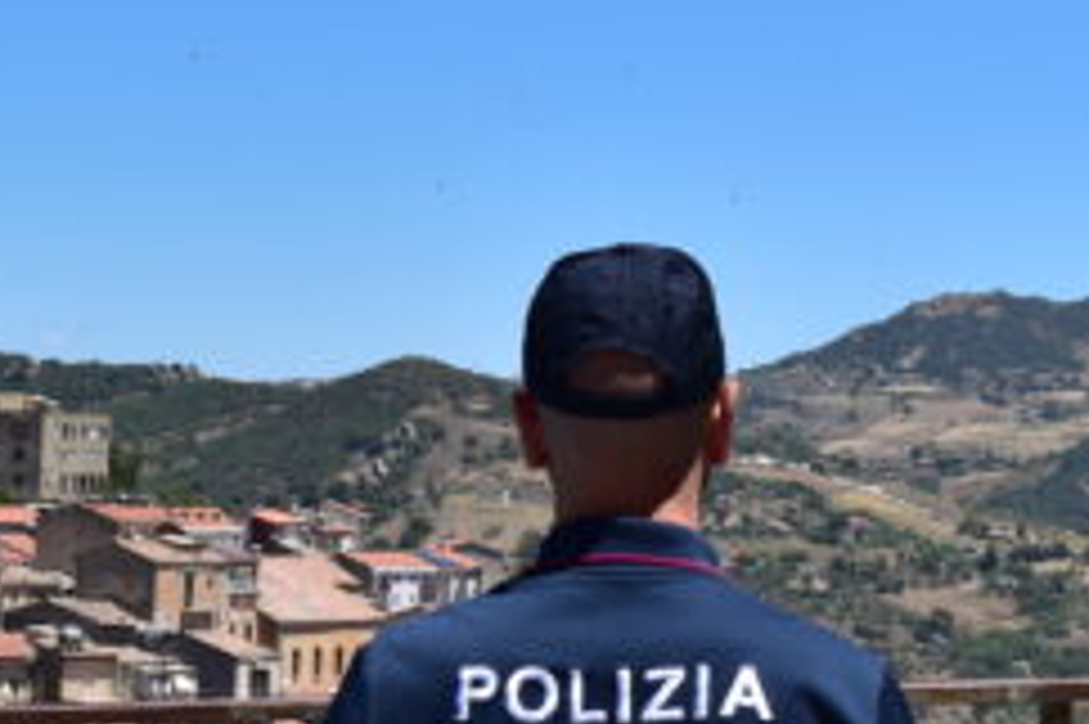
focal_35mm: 124
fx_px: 3748
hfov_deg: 15.4
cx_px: -464
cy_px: 639
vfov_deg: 11.0
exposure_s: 1/500
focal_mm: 26
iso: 250
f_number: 11
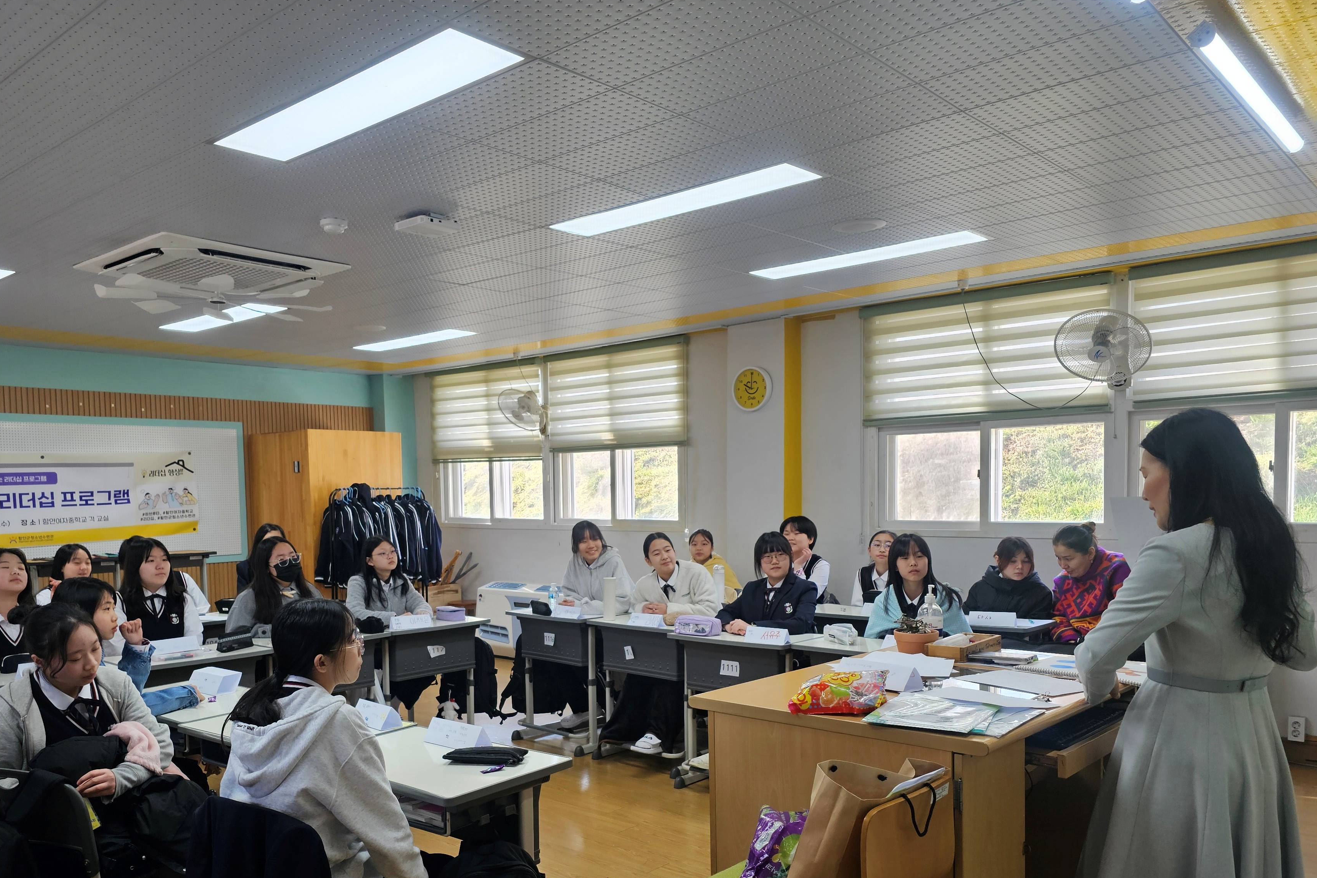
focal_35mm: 28
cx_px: 563
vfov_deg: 45.9
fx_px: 1024
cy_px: 560
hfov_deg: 65.2
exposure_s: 1/120
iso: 50
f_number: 1.7
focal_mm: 6.3
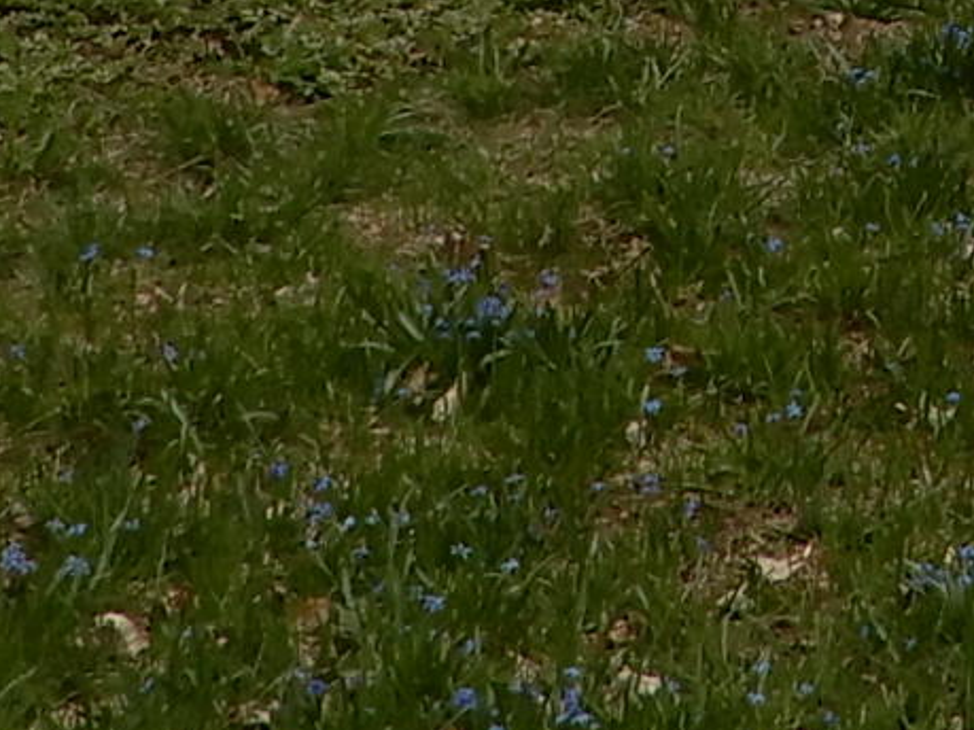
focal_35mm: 229
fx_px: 6442
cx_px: 1477
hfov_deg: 8.4
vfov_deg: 6.3
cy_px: -840
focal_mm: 6.2
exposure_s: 1/800
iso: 80
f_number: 4
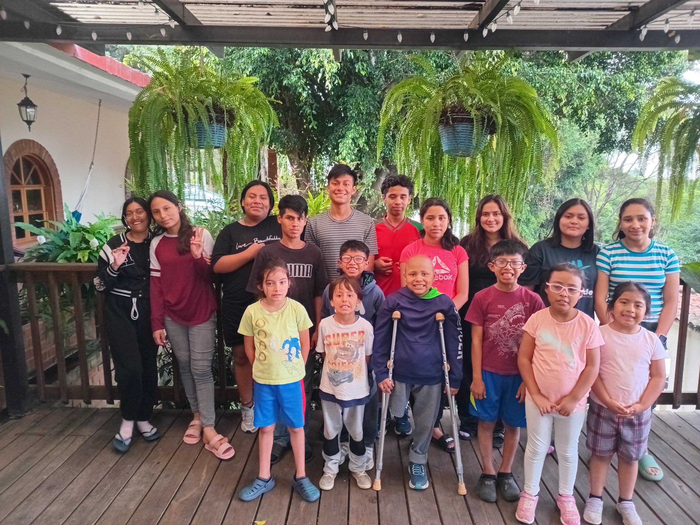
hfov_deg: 76.4
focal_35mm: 22
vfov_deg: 61.1
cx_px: 350
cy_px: 262
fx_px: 445
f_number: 1.8
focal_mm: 4.21
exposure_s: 1/30.3
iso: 80
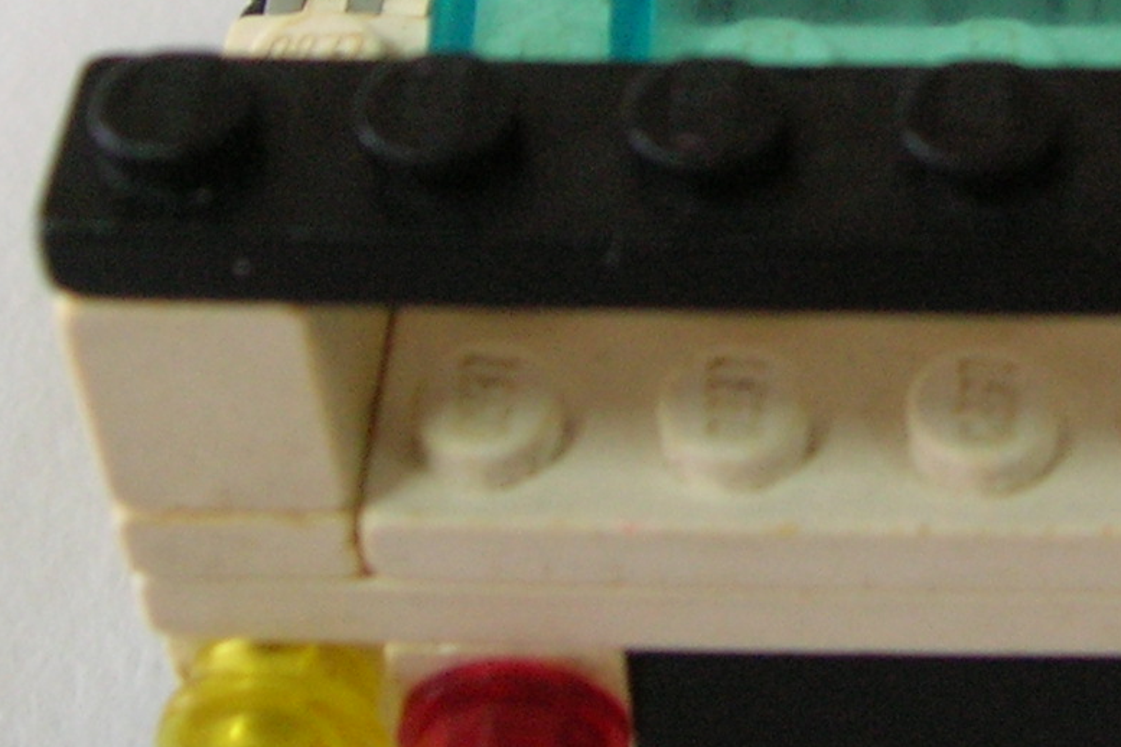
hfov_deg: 19.3
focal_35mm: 104
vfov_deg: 12.9
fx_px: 3238
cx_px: 1024
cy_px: -79
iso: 100
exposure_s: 1/7.7
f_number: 2.9
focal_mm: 5.7
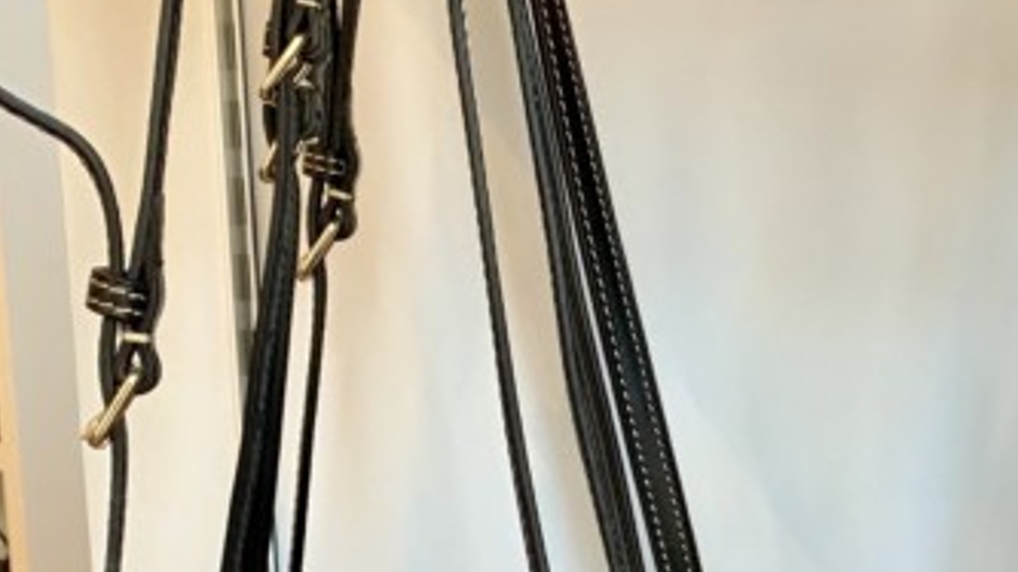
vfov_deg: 11.1
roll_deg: -2.6
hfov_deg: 19.9
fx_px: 2752
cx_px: 1146
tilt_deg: -14.0
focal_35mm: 102
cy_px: 994
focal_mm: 4.25
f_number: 1.8
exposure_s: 1/60
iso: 80
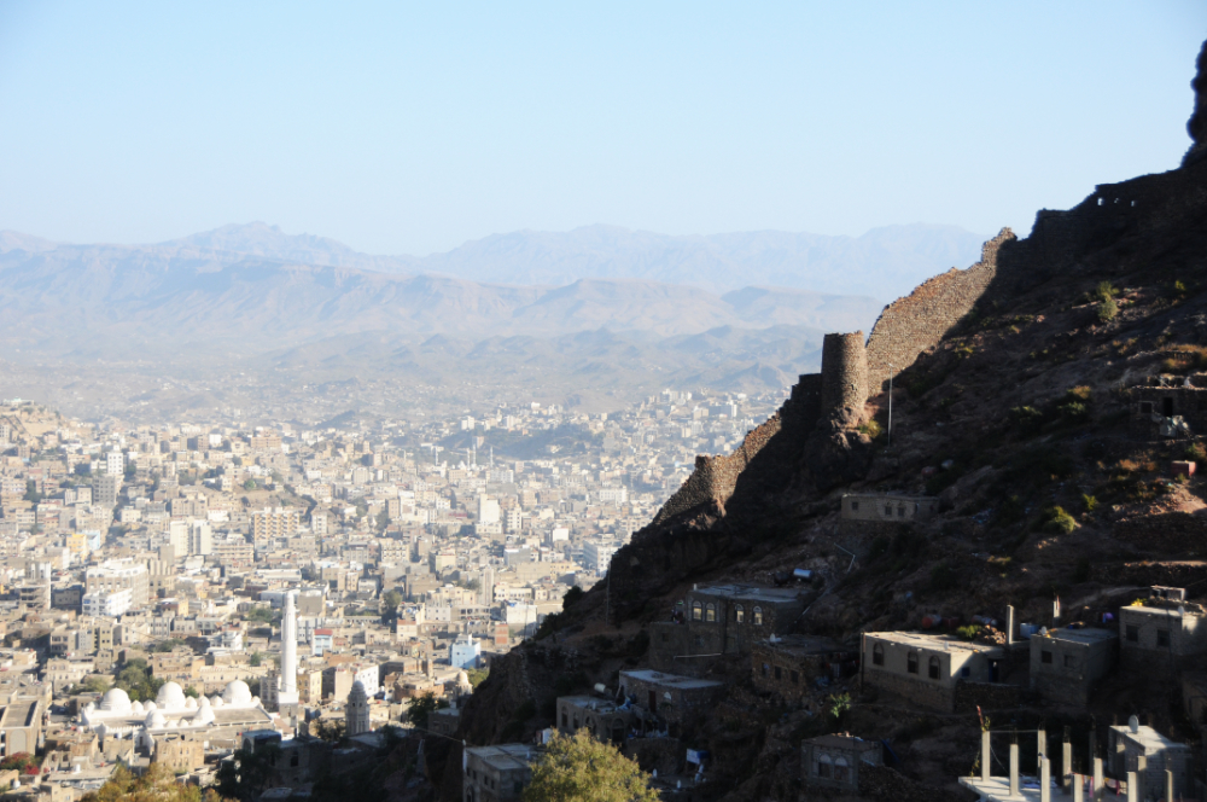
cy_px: 401
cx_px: 604
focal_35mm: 60
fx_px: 2009
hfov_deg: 33.4
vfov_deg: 22.6
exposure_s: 1/1600
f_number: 6.3
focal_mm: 40
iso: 400
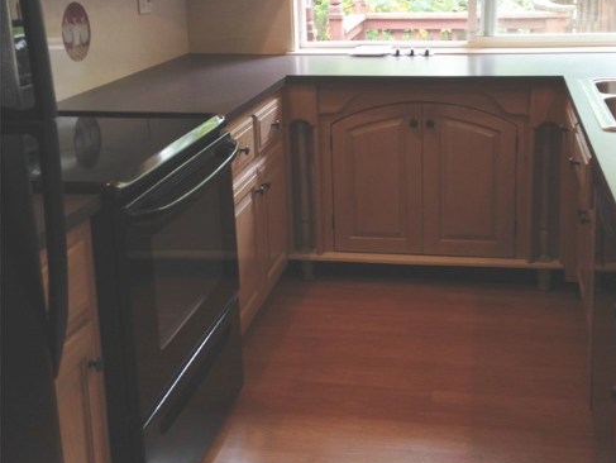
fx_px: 926
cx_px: 363
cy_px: 153
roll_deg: +1.2
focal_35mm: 52
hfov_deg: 36.7
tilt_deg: -13.9
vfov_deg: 27.9
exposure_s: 1/20
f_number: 2.4
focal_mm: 4.12
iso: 50
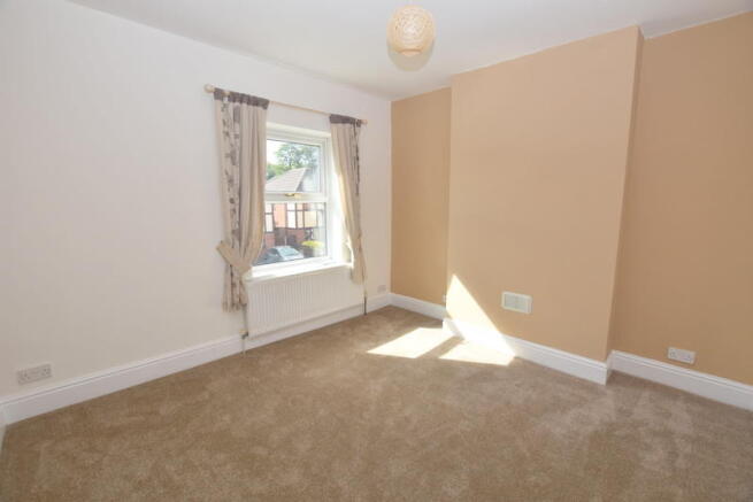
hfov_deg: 100.4
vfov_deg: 77.4
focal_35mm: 15
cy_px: 251
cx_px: 376
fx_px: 314
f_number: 5.6
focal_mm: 10
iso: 125
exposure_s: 1/125
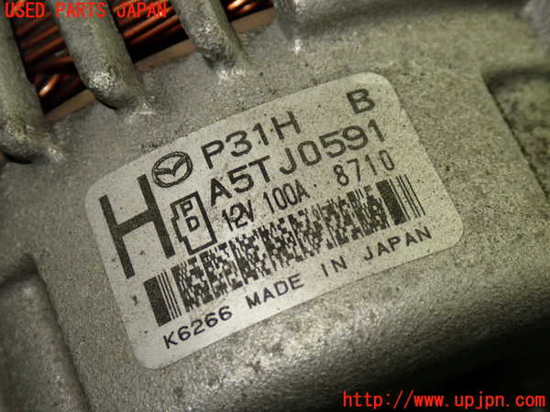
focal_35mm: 62
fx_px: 985
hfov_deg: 31.2
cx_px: 275
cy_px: 206
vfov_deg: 23.7
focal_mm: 11.09
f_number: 3.6
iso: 200
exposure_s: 1/60
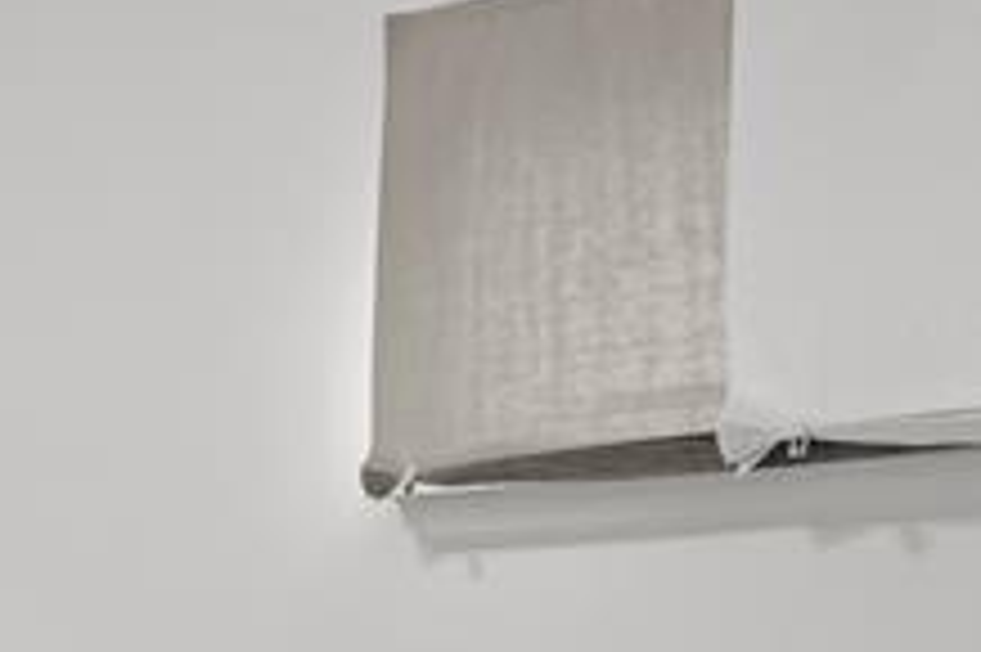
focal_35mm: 75
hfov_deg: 24.8
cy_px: 791
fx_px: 2042
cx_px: -144
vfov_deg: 17.3
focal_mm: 16
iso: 400
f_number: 8
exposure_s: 1/2.5
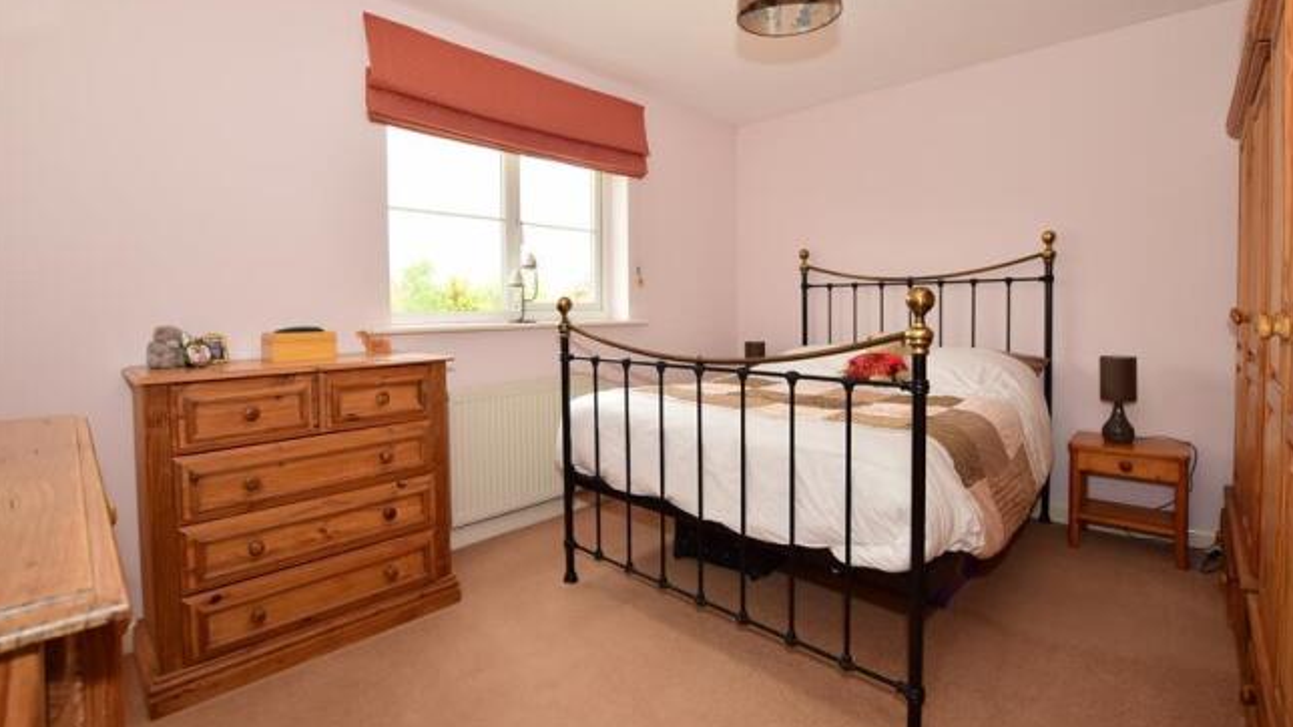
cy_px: 320
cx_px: 649
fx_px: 548
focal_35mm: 16
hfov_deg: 99.4
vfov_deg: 66.8
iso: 400
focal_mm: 10
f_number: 7.1
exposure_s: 1/200
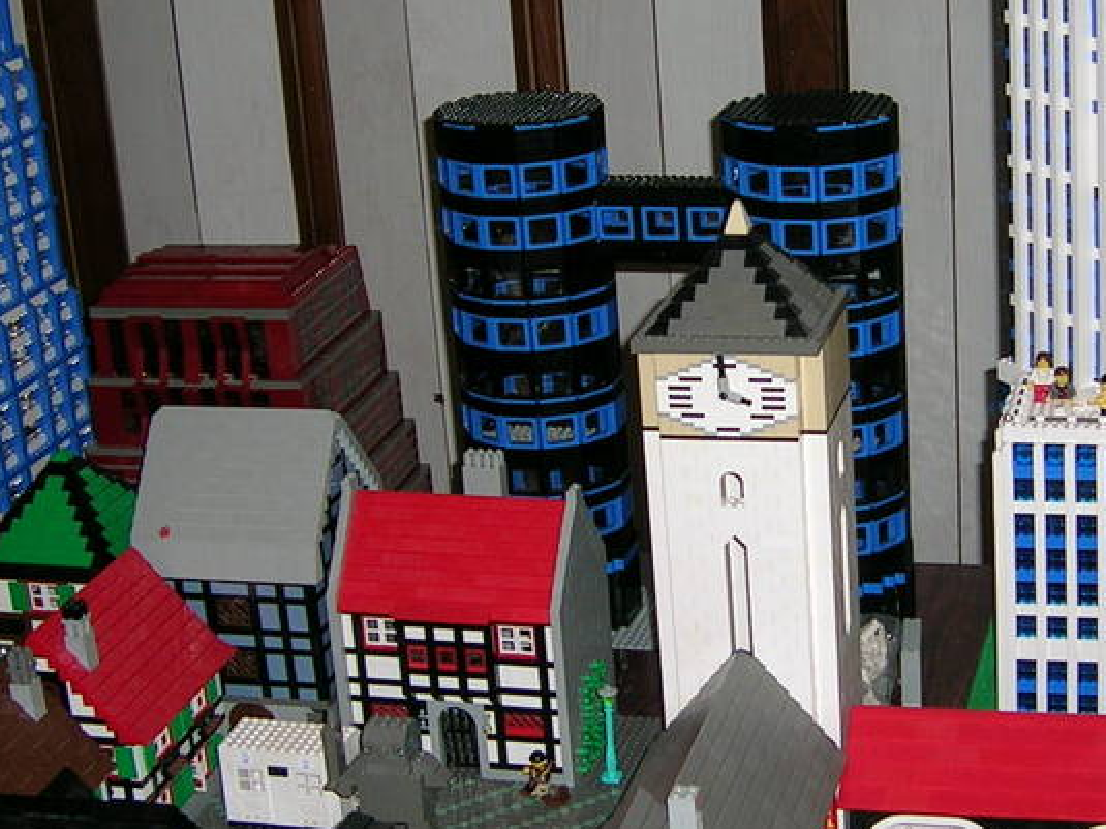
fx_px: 2140
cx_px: 843
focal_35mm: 67
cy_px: 444
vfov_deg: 21.9
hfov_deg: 28.5
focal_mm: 5.4
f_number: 2.8
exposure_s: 1/60.1
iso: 50
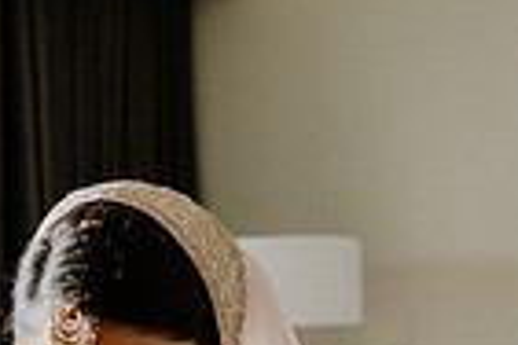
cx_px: 51
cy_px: 547
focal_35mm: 144
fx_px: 2072
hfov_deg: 14.1
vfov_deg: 9.2
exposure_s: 1/100
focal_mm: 35
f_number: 2
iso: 1000
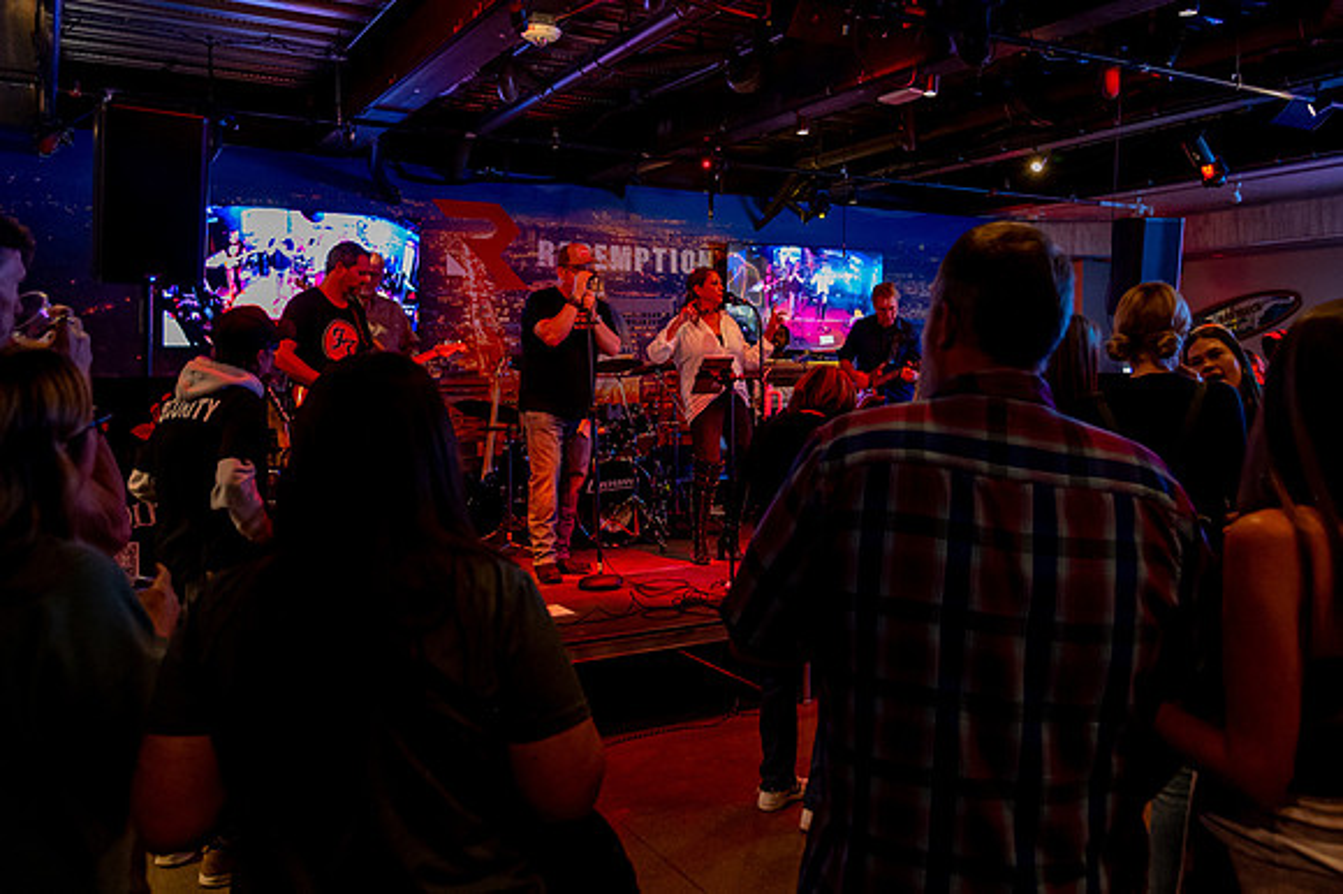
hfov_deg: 62.7
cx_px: 716
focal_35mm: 30
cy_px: 373
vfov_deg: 44.1
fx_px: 1100
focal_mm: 24
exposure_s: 1/30
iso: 6400
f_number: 4
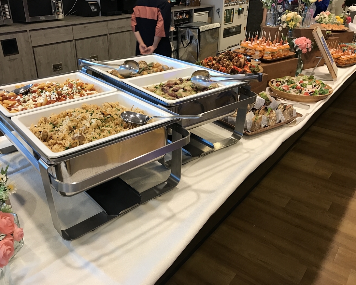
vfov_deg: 48.5
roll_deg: -0.5
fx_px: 316
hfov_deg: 58.7
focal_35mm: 30
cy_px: 139
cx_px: 166
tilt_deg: -25.6
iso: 40
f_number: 1.8
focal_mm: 3.99
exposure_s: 1/20
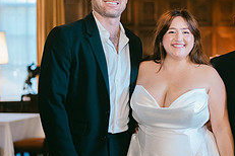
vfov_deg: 15.5
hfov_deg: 22.6
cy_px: 88
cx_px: 205
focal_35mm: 88
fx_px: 574
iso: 640
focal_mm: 35
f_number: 1.2
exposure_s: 1/125
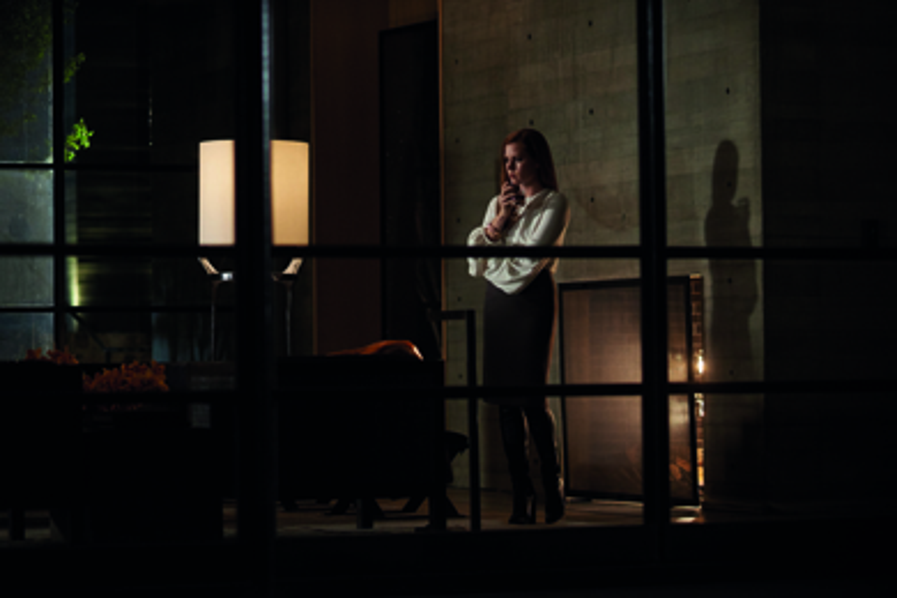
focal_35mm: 135
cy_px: 299
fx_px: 3363
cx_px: 448
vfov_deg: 10.2
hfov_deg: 15.2
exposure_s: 1/125
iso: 1600
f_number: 2.5
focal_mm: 135
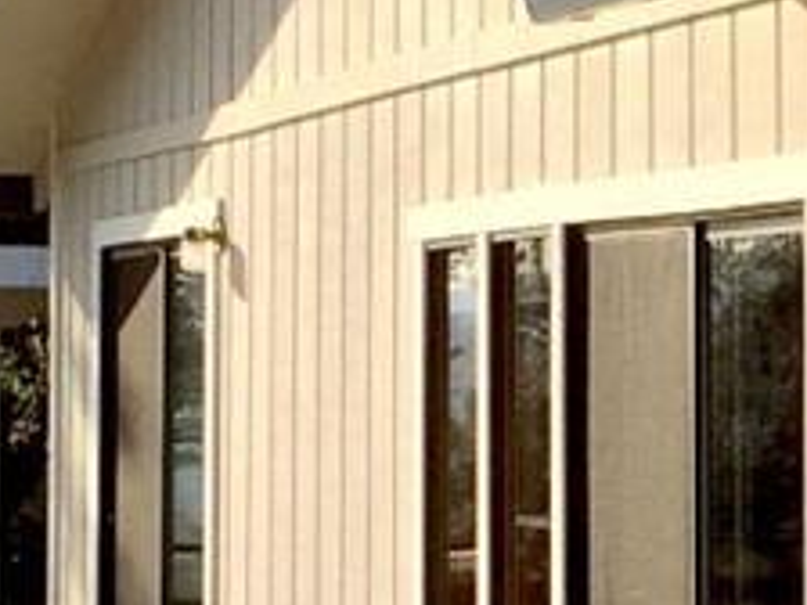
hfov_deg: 9.8
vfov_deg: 7.4
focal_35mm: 201
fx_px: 4686
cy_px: 281
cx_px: 760
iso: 32
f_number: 2.2
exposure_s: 1/1282
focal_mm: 4.12
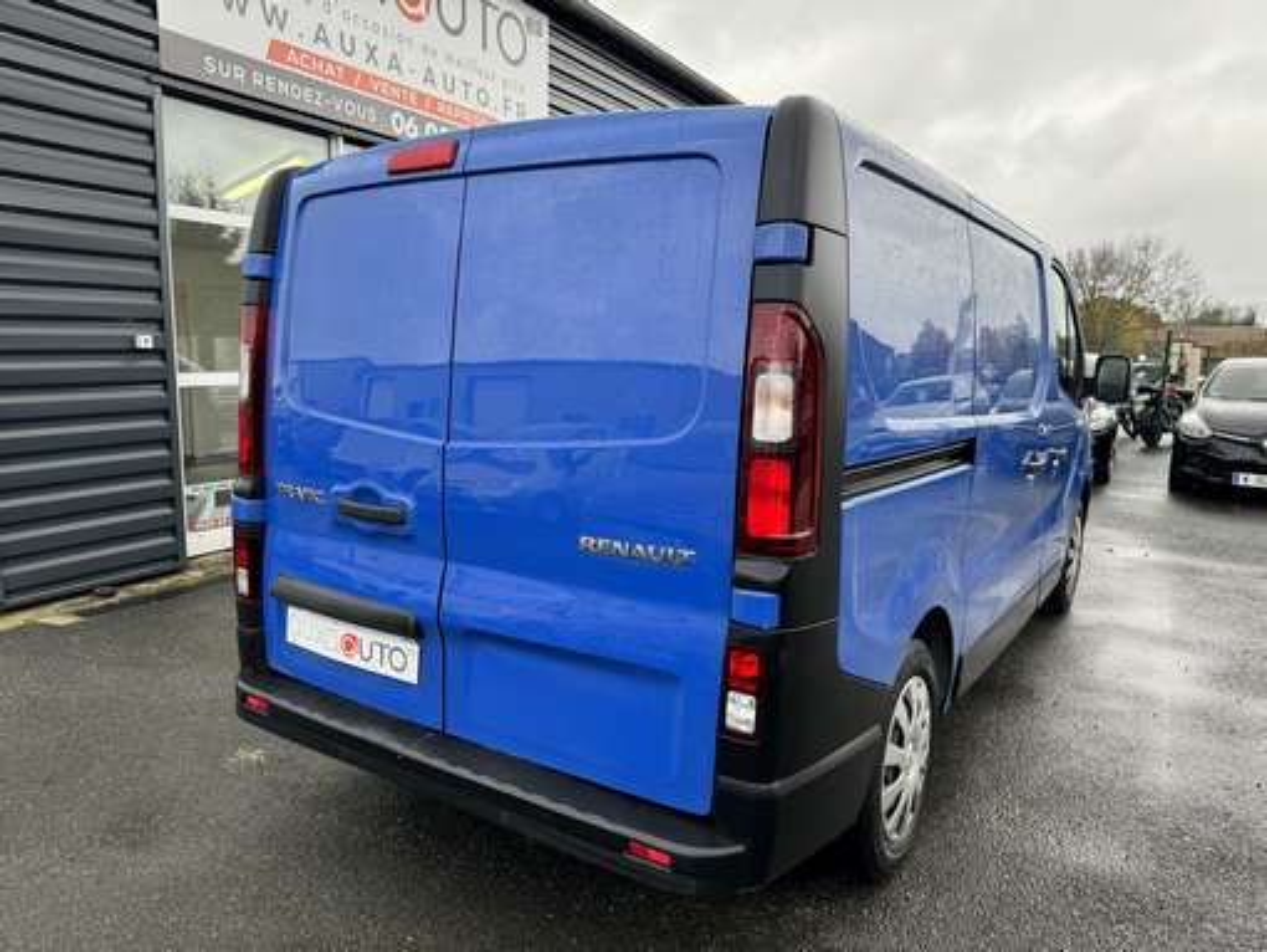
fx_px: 879
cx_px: 634
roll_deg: -0.7
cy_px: 476
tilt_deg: -7.5
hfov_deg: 71.6
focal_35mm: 24
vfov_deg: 56.9
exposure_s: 1/187
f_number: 1.78
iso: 64
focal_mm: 6.86
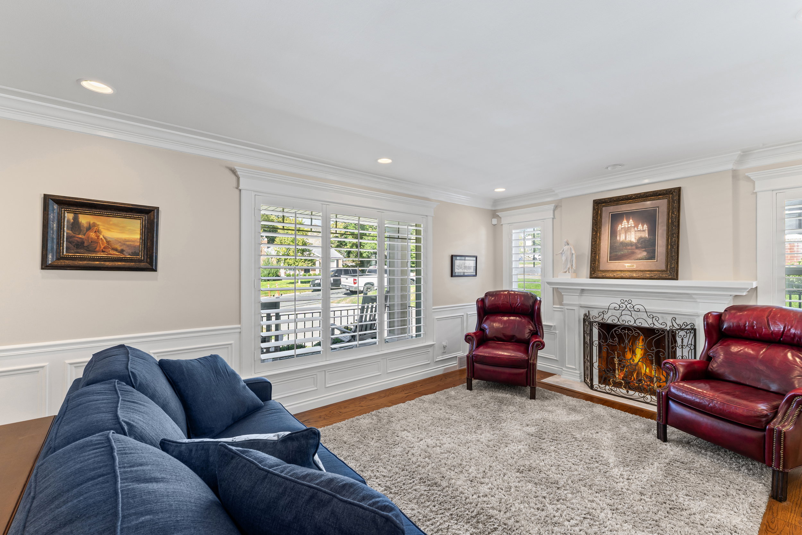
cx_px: 401
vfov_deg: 77.3
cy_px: 268
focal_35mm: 15
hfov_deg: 100.4
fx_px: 334
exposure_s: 1/2.5
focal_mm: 10
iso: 100
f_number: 8
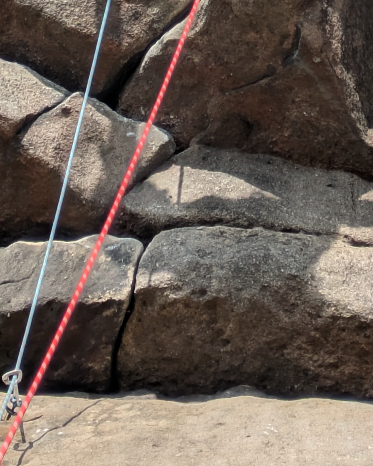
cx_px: 205
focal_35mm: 168
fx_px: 2318
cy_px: -316
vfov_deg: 10.9
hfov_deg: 9.2
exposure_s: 1/2725
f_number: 1.89
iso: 45
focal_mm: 5.43
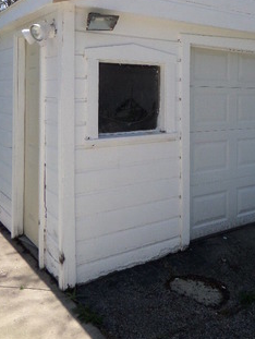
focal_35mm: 37
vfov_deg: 48.4
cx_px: 165
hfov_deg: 38.4
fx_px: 363
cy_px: 90
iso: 100
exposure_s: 1/750
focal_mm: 4
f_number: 3.2
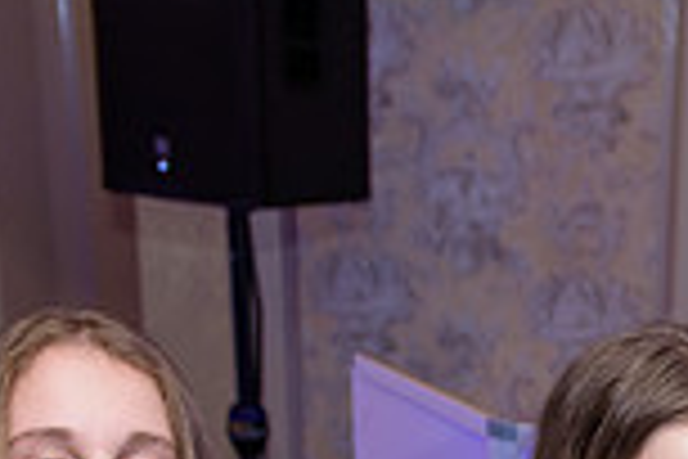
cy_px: 808
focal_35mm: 91
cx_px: 742
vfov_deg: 13.6
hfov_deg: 21.3
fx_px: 1739
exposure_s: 1/125
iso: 1600
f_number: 3.2
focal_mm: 24
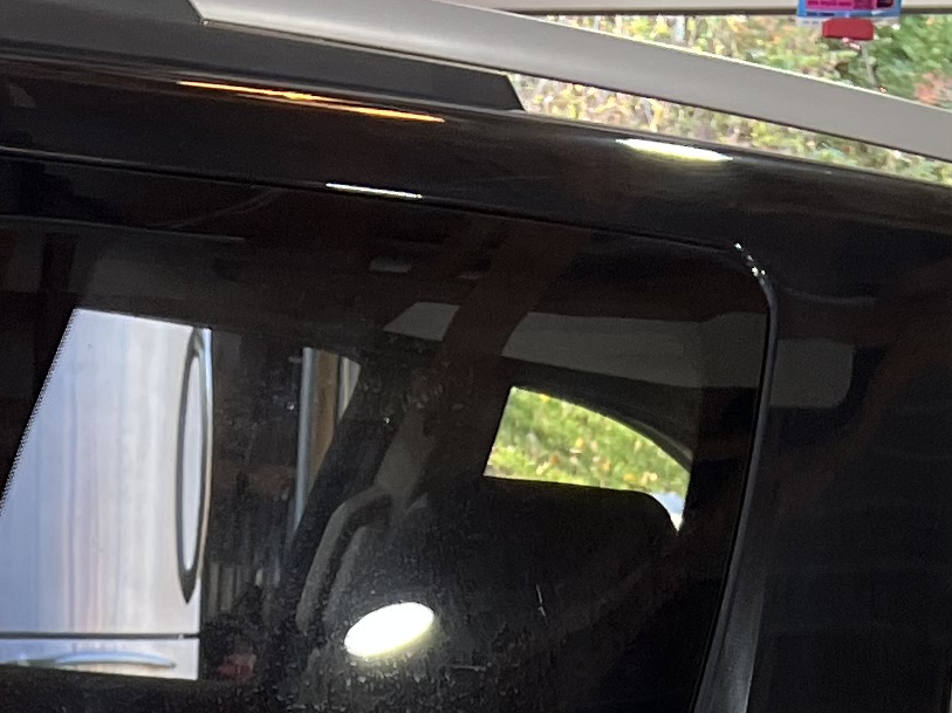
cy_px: 1463
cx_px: 459
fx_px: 3546
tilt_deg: -18.0
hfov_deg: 15.3
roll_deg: -4.0
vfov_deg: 10.5
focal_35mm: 129
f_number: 1.5
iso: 125
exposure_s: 1/120
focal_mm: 5.7
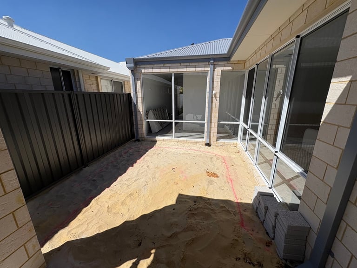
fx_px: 144
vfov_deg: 85.7
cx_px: 178
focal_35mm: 14
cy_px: 134
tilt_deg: -15.2
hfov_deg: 102.1
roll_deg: +0.8
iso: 50
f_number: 2.2
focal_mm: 2.22
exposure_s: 1/4630
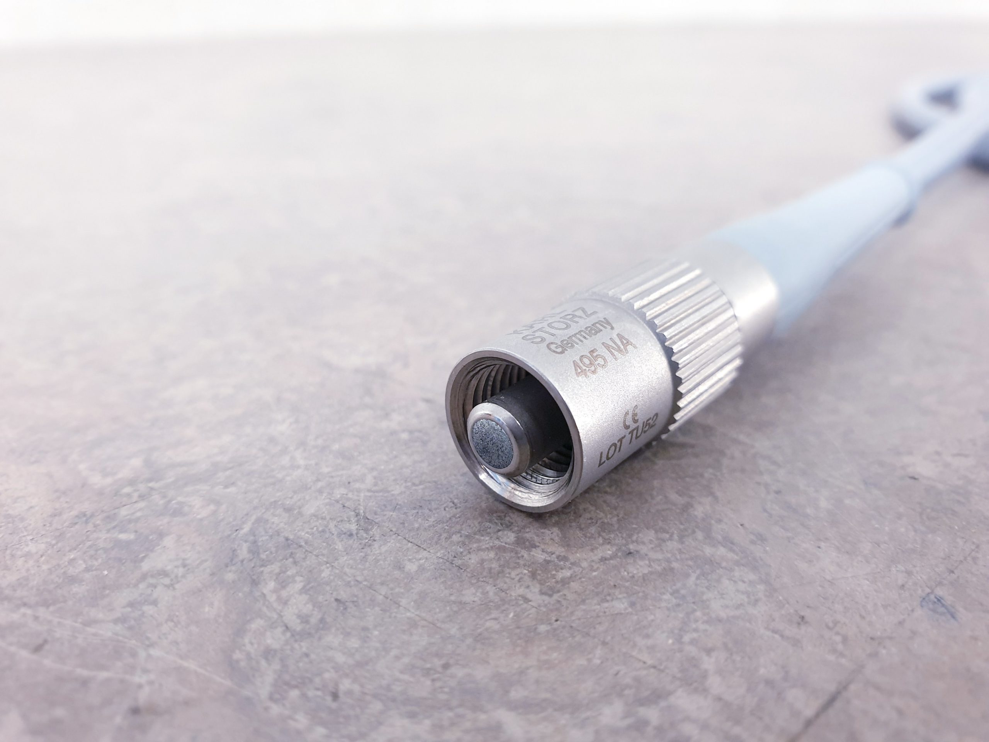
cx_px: 494
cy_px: 371
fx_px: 743
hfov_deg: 67.3
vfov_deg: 53.1
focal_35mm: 26
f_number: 2.4
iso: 250
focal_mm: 4.3
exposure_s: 1/17
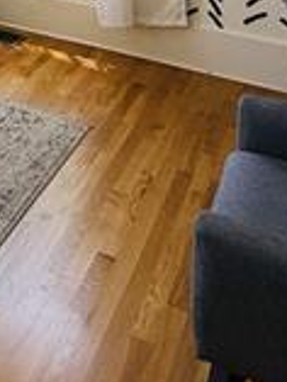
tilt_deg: -6.2
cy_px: -144
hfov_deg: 22.4
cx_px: -107
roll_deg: +0.8
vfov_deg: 27.0
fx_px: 629
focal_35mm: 57
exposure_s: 1/122
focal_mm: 2.22
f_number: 2.2
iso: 50
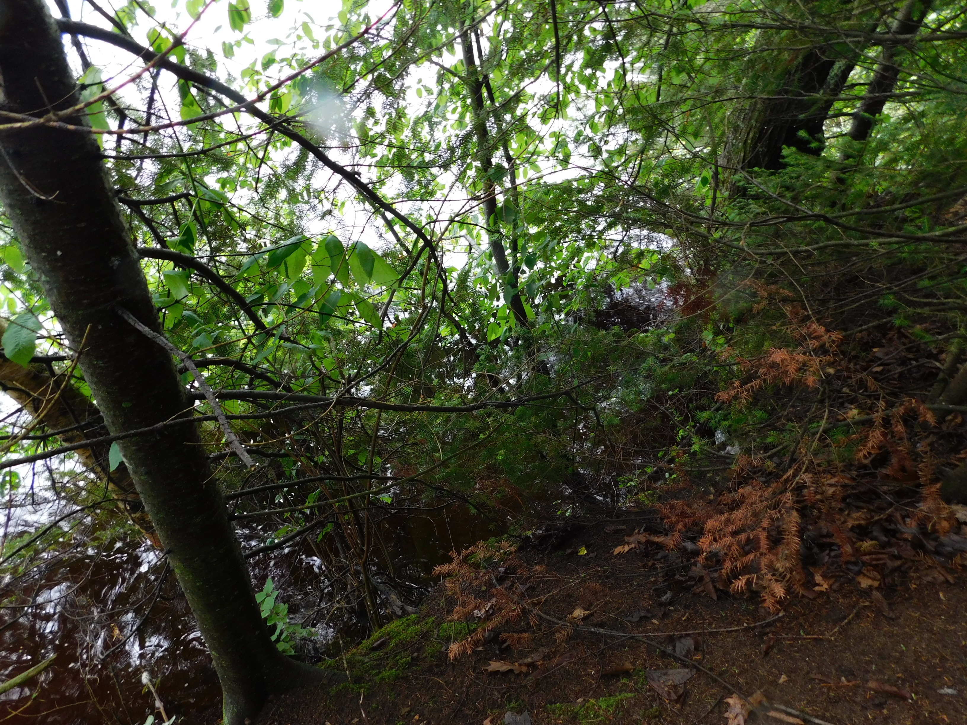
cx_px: 484
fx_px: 643
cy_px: 362
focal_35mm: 23
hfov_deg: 73.9
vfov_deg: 58.9
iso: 160
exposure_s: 1/30
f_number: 3
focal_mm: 4
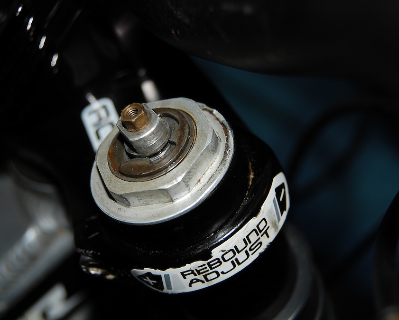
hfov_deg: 29.1
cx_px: 182
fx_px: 768
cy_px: 160
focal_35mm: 65
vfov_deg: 23.5
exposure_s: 1/125
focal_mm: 38
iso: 200
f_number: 5.6
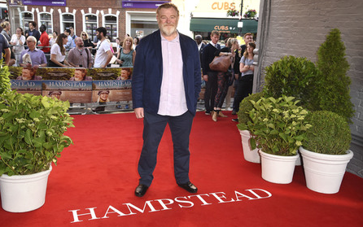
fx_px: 356
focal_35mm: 36
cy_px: 112
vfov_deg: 35.4
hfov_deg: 54.0
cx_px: 182
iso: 800
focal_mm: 35
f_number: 5.6
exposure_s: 1/250
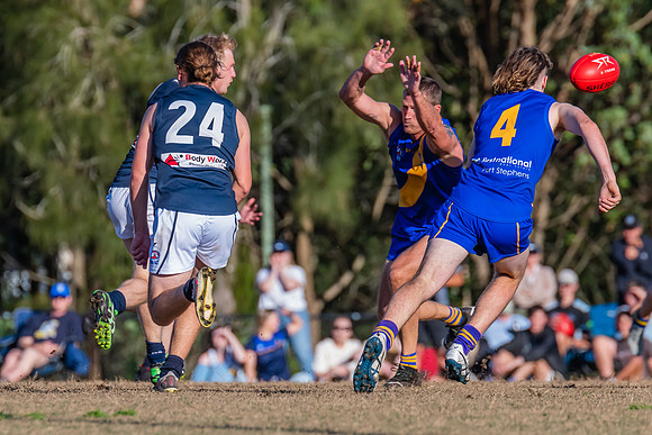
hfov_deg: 3.0
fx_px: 12451
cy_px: 204
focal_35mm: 687
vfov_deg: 2.0
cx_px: 198
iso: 800
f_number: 8
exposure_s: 1/2000
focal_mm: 420
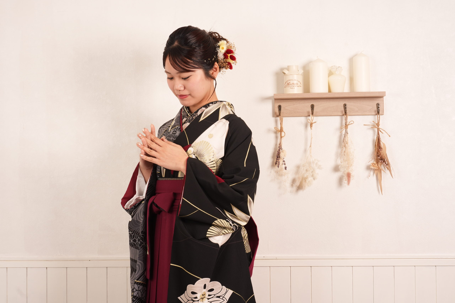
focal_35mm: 72
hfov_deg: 28.1
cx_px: 228
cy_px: 152
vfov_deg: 18.9
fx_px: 910
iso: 250
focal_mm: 72
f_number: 8
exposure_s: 1/200
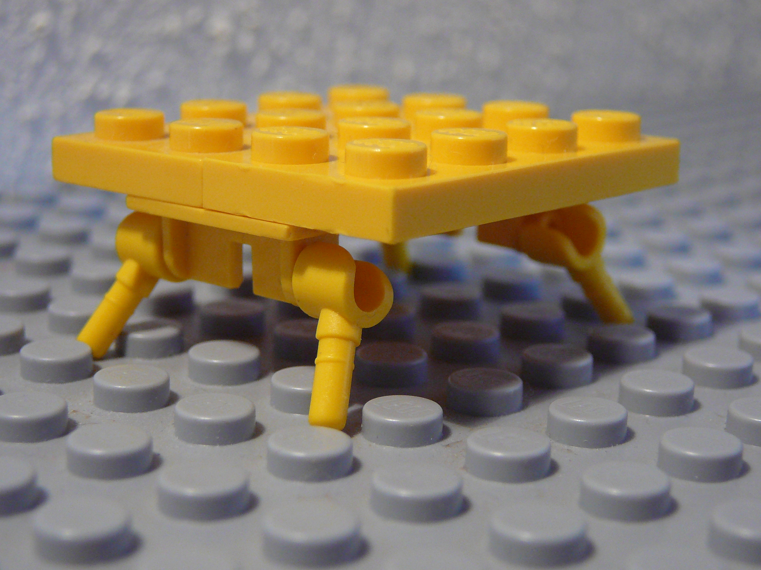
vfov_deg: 23.3
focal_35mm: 63
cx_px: 381
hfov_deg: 30.7
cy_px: 293
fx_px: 1385
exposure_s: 1/30
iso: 200
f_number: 3.6
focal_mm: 9.1
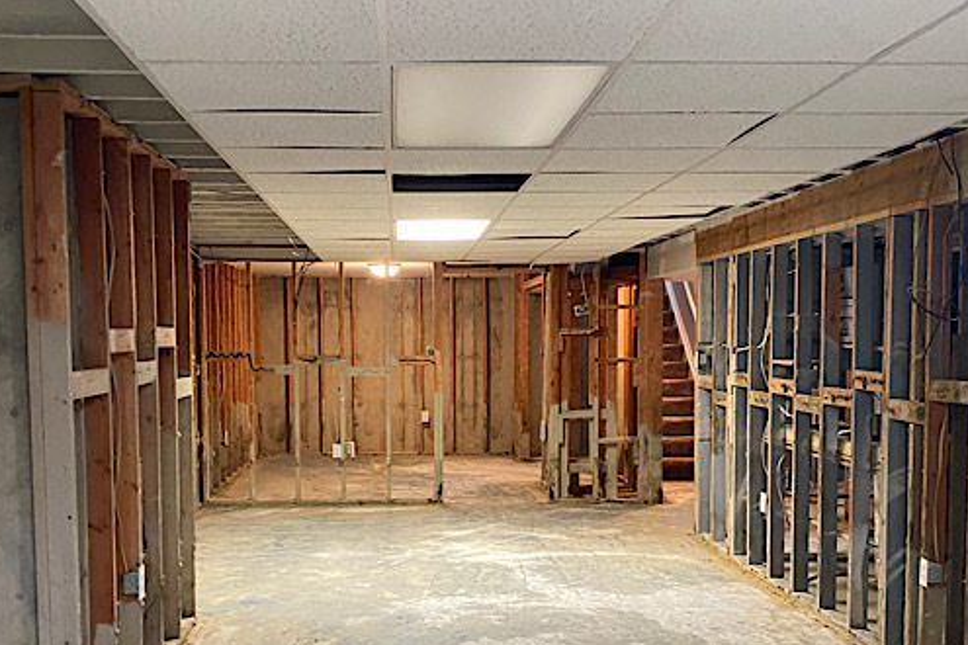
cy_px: 421
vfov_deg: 32.4
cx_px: 438
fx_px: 1102
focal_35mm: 41
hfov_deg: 47.3
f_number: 1.8
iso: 500
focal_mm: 4.25
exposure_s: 1/40
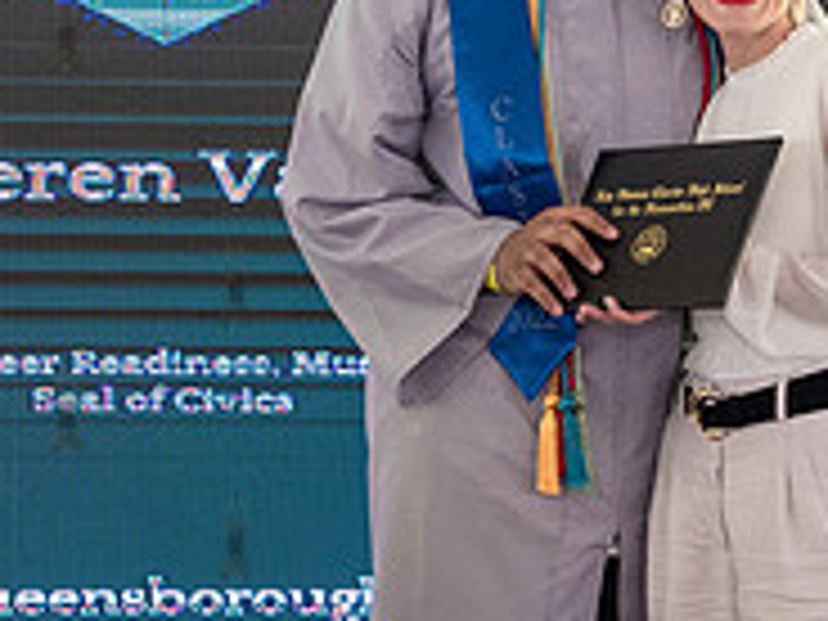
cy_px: 359
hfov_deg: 14.0
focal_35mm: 141
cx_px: 610
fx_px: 3373
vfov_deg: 10.5
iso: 2500
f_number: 4
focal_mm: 38
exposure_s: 1/800
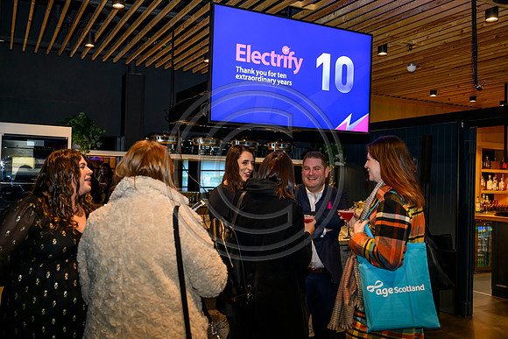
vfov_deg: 38.9
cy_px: 170
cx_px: 254
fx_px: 480
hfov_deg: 55.8
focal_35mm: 34
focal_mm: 34
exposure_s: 1/160
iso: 3200
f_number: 3.5
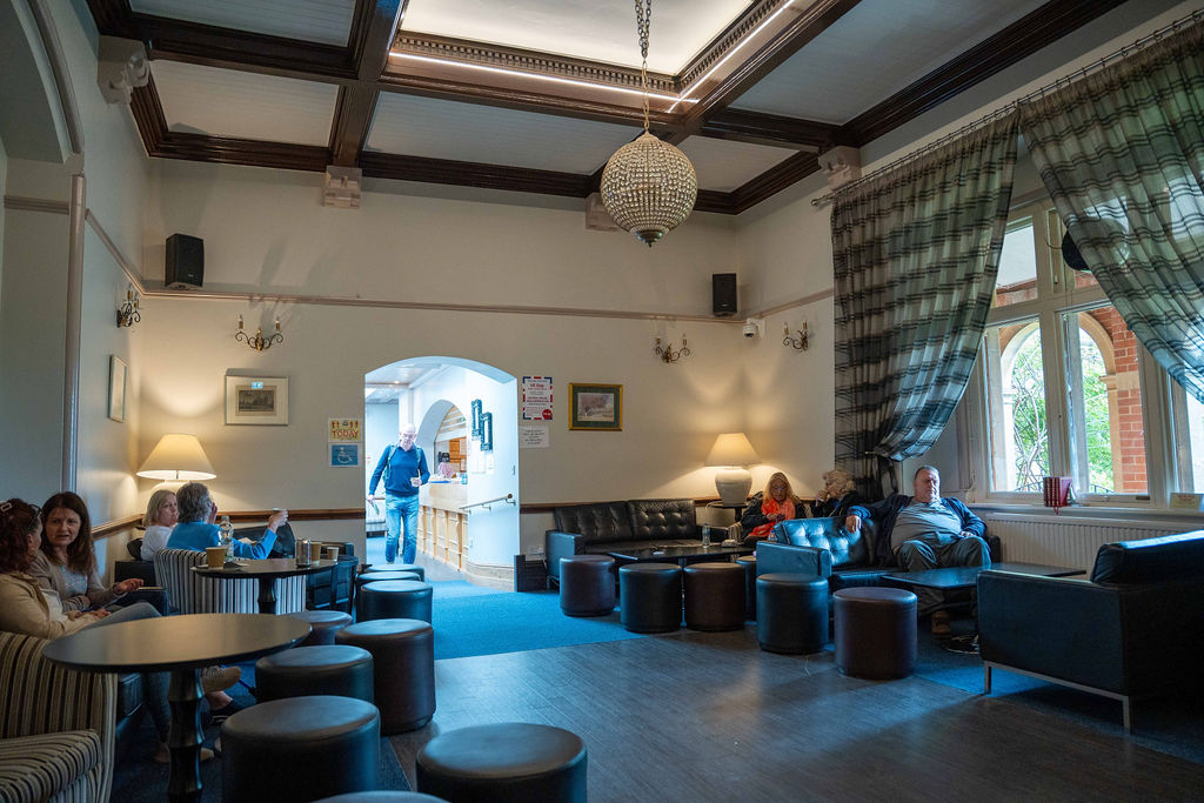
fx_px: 803
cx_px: 602
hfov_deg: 73.7
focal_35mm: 24
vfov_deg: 53.1
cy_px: 402
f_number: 2.8
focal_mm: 24
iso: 1250
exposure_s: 1/160
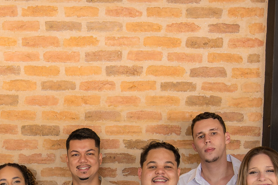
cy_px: 257
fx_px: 579
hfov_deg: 26.3
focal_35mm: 75
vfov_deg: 16.9
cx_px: 43
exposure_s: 1/160
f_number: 3.5
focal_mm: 17
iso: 1000
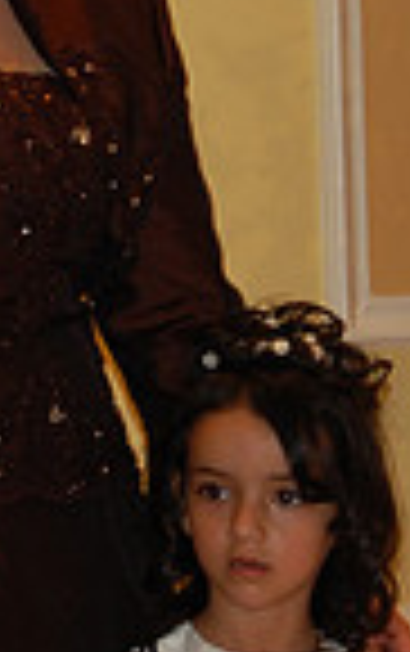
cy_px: 126
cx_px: -230
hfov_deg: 3.9
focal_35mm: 335
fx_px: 5972
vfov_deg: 6.3
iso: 400
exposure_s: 1/60
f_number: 5.6
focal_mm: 55
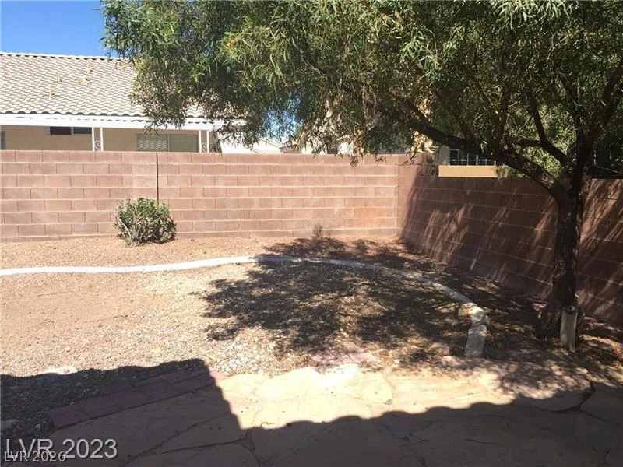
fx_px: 522
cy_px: 234
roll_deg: -1.5
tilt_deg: -4.3
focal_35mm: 29
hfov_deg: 61.7
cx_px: 312
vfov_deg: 48.2
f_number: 2.2
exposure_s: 1/824
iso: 32
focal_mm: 4.15
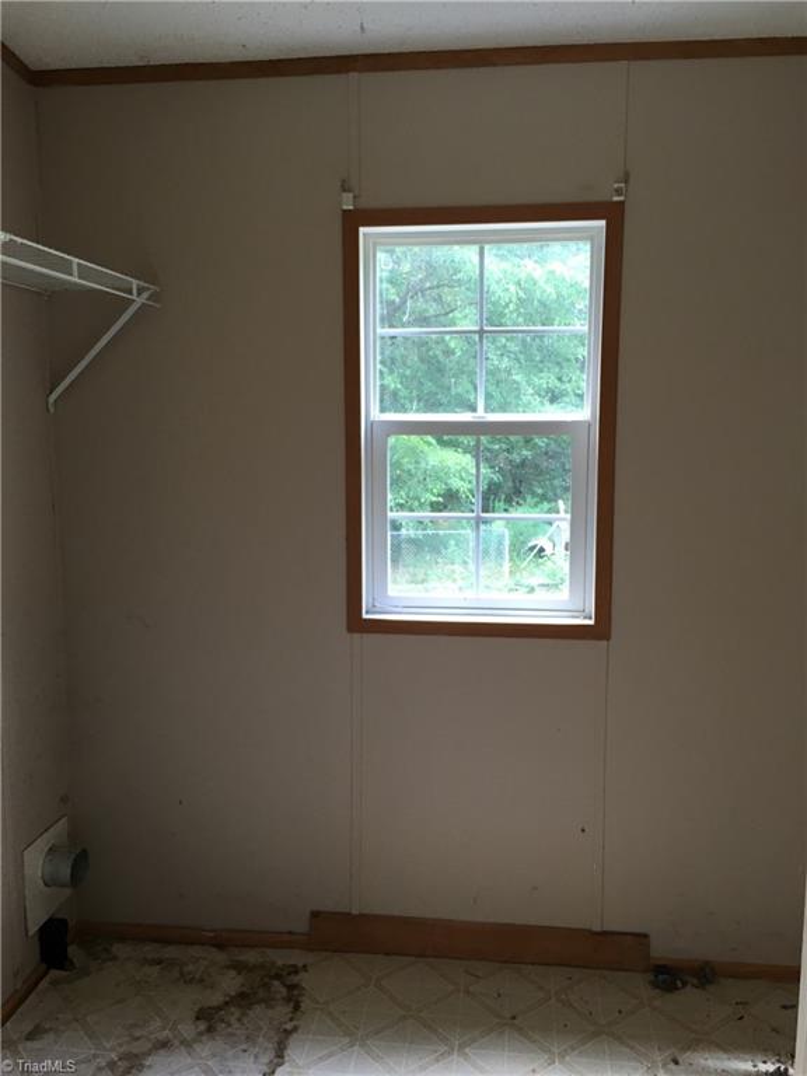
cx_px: 404
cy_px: 538
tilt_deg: -6.0
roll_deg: -0.9
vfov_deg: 61.7
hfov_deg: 48.2
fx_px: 901
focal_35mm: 29
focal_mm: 4.15
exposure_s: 1/30
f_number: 2.2
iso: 32
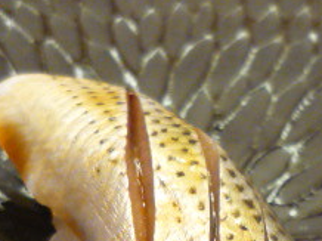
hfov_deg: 20.3
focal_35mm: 97
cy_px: 299
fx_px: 901
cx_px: 161
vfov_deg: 14.7
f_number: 2.8
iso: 400
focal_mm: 5.5
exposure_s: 1/20
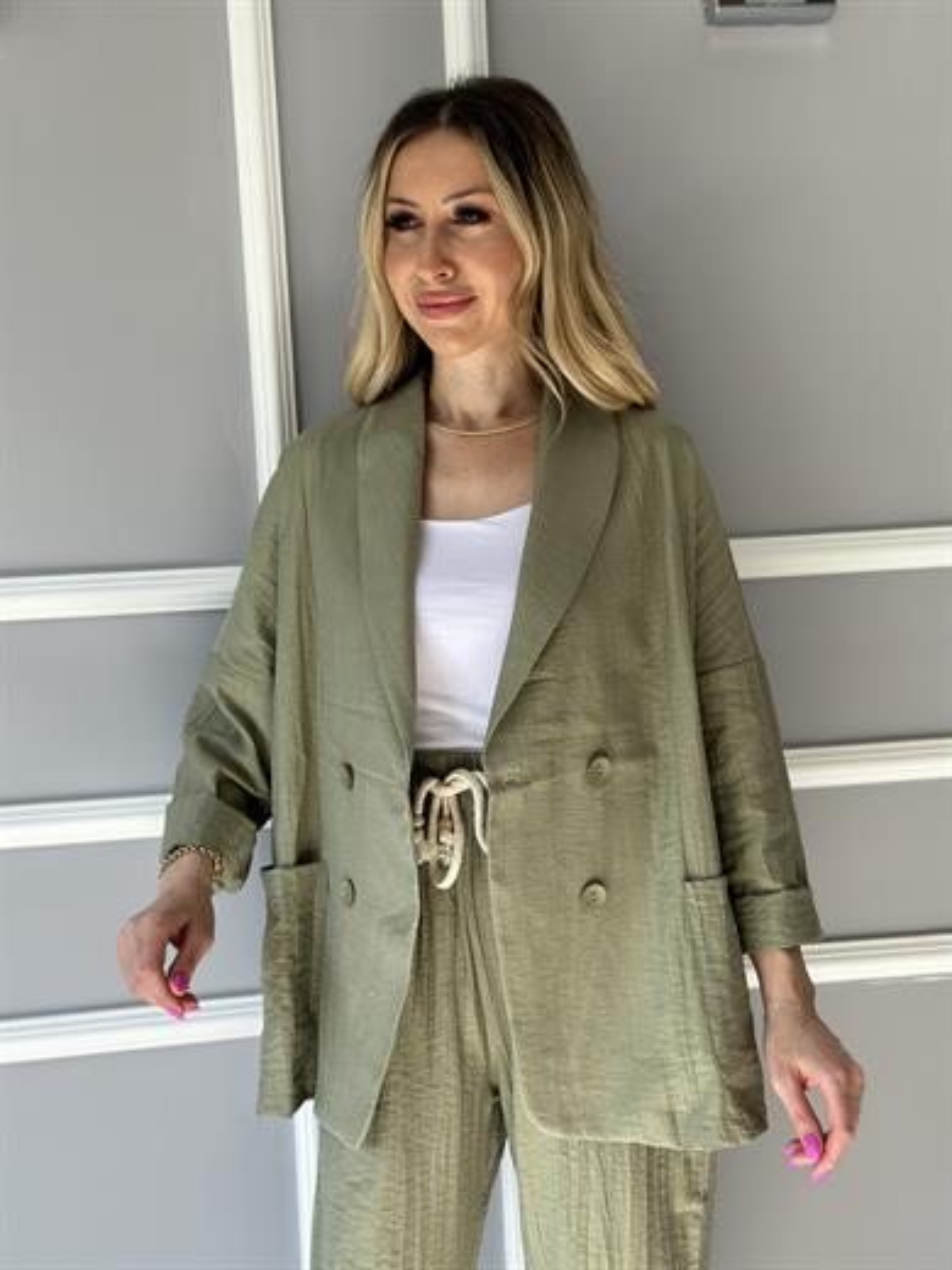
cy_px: 635
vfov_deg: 39.7
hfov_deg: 30.3
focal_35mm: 48
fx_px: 1760
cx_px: 476
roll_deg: +2.9
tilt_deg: -5.1
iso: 80
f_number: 1.78
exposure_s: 1/234
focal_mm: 6.86
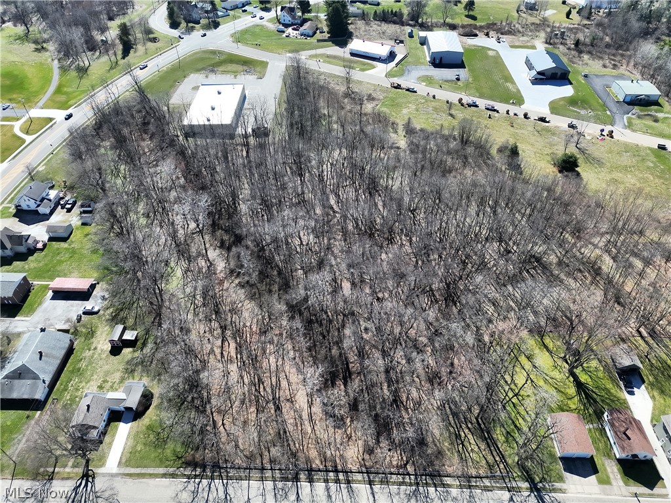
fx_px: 465
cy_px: 252
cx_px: 336
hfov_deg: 71.6
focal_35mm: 24
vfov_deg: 56.8
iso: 400
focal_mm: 6.72
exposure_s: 1/5000
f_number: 1.7
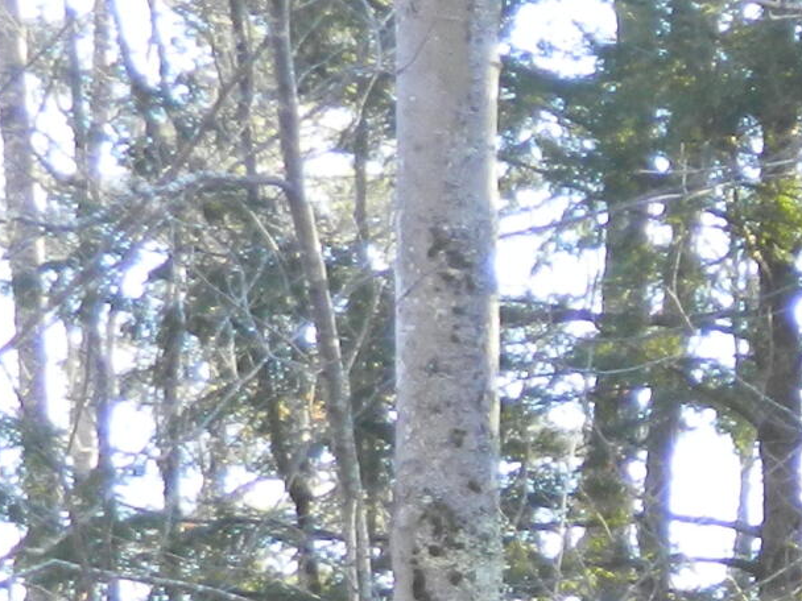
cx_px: 1772
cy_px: 1166
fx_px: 5375
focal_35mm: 232
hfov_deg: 8.0
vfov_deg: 6.2
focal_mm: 8.4
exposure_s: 1/50
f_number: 3.6
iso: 110
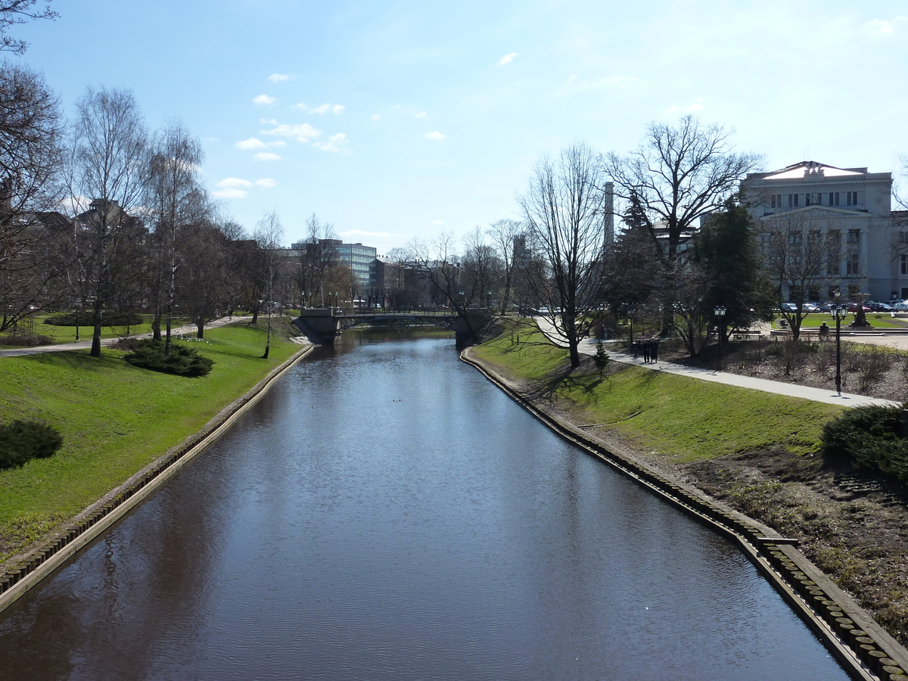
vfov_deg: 46.8
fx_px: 787
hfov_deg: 60.0
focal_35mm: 30
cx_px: 454
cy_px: 340
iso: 125
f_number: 5
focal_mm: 5
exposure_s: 1/500
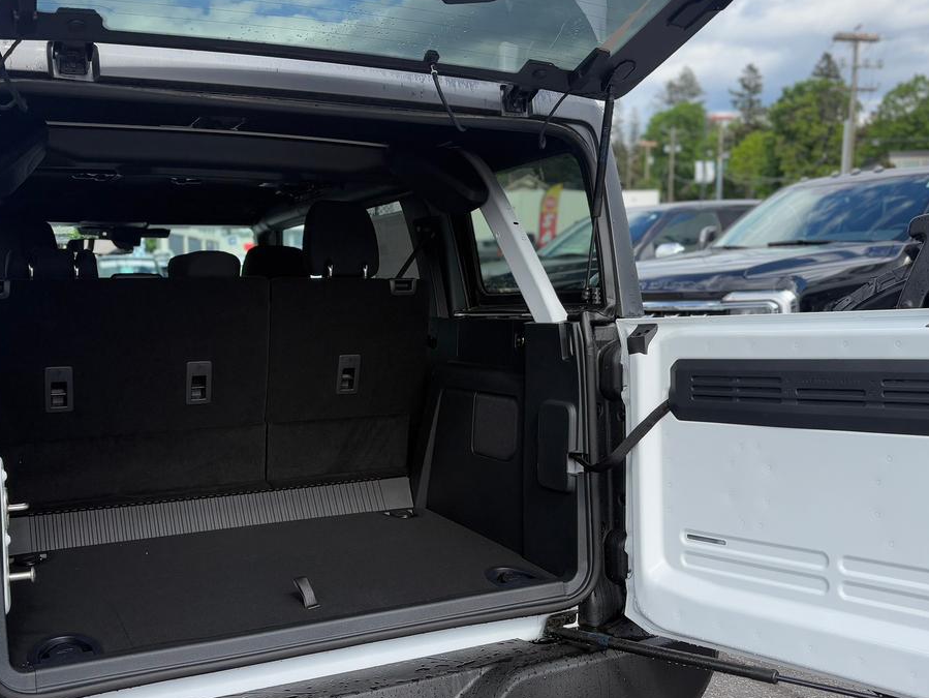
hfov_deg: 50.1
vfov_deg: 38.7
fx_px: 993
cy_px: 356
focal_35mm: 37
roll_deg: +1.1
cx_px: 464
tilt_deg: -3.5
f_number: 1.6
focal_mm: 5.96
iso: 50
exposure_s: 1/1016
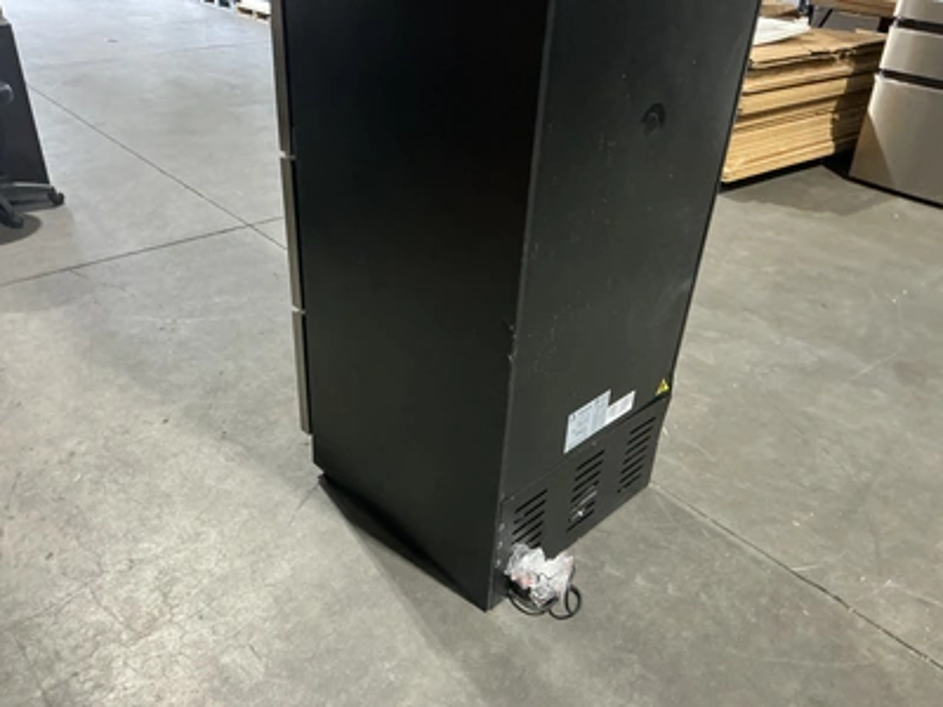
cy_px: 354
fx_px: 763
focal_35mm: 28
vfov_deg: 49.7
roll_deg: -2.7
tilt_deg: -30.5
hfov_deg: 63.4
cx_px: 472
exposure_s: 1/50
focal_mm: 3
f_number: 1.8
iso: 320
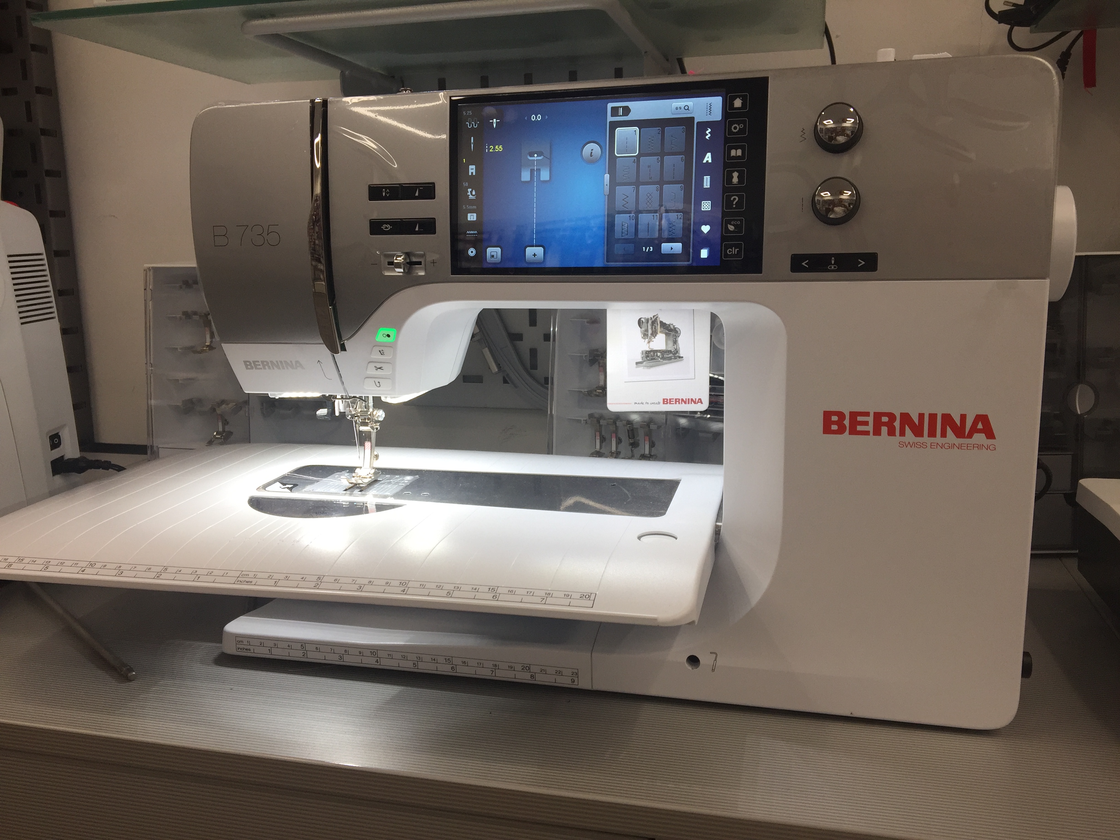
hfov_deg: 61.7
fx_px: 938
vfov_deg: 48.2
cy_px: 420
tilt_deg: -11.2
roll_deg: -0.6
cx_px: 560
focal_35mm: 29
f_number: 2.2
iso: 32
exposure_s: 1/120
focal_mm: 4.15
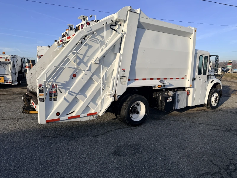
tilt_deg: -5.9
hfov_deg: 71.6
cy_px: 89
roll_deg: +0.2
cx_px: 118
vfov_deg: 56.8
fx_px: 164
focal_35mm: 24
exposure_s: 1/4405
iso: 80
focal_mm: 6.76
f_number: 1.78
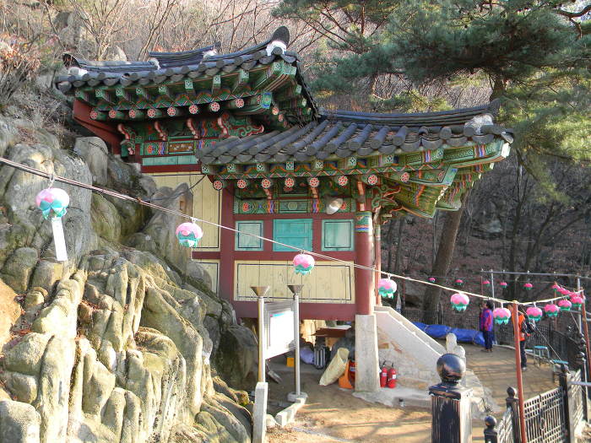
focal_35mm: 28
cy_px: 222
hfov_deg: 63.4
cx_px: 296
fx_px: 478
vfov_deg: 49.7
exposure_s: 1/62.1
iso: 80
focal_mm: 5
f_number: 3.5
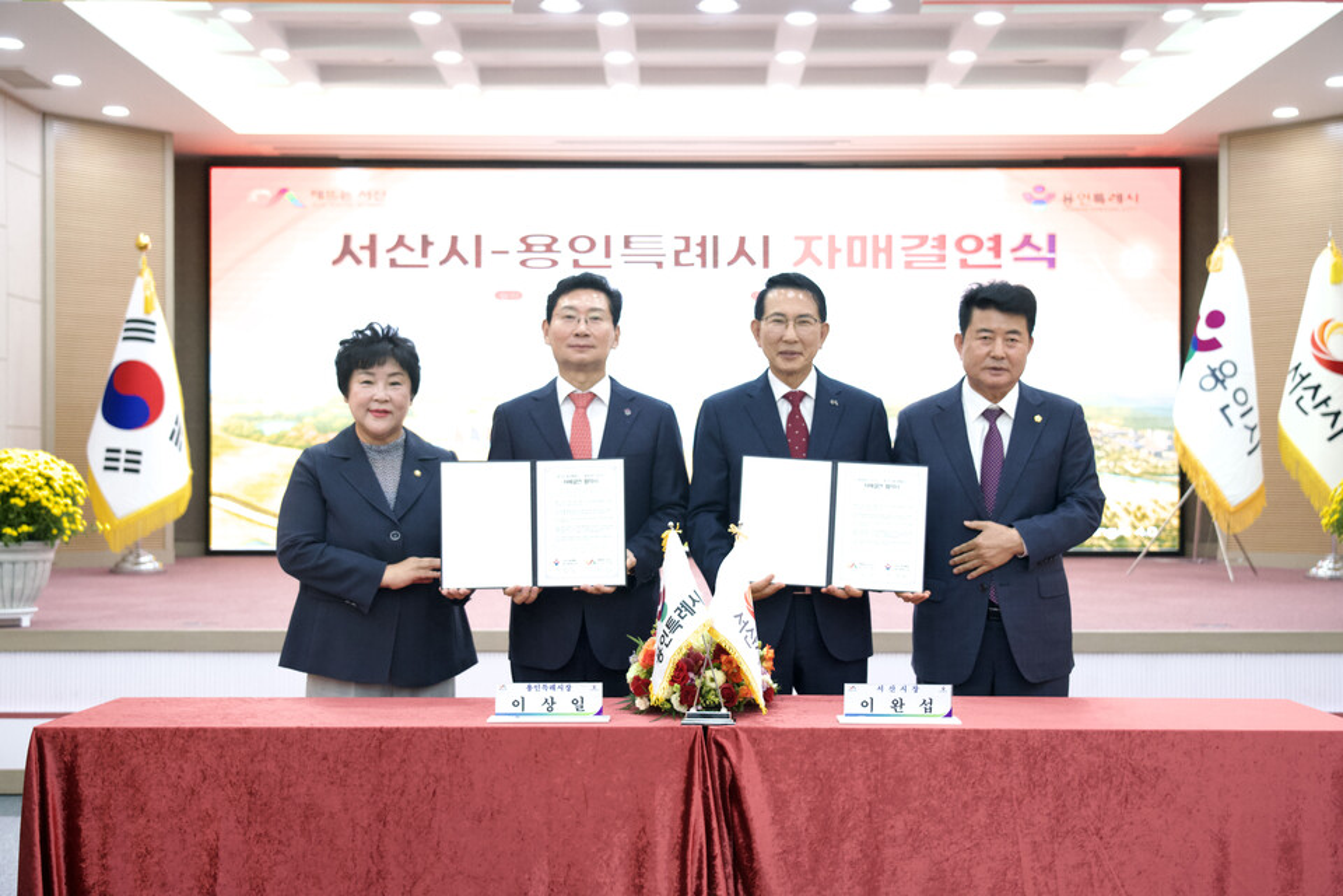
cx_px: 672
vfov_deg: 30.5
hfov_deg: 44.5
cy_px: 448
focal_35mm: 44
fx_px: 1641
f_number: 4
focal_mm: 44
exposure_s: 1/250
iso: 4000
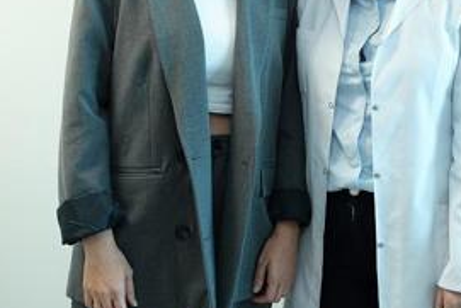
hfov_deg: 26.1
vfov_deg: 17.6
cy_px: 56
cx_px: 315
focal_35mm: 77
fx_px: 987
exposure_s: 1/160
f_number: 2.8
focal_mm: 34
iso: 500
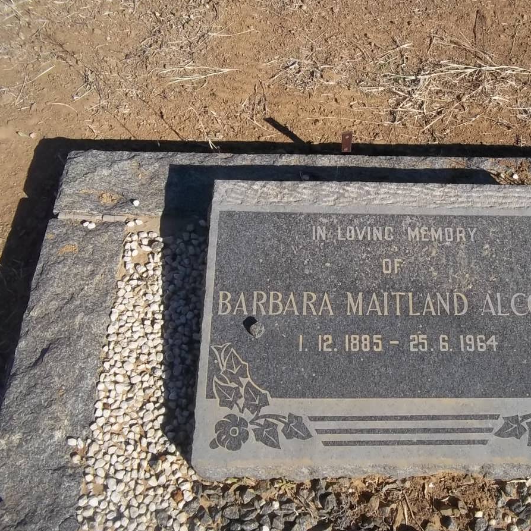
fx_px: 659
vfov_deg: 43.9
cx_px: 356
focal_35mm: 38
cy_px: 265
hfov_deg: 43.2
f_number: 5.5
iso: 80
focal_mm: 5.7
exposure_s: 1/500
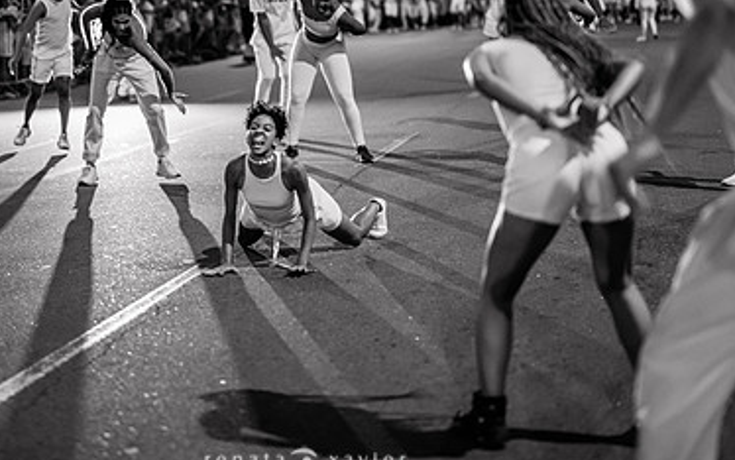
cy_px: 115
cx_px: 303
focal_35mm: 79
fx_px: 1583
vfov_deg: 16.4
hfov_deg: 26.1
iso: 2000
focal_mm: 50
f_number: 1.2
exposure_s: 1/250
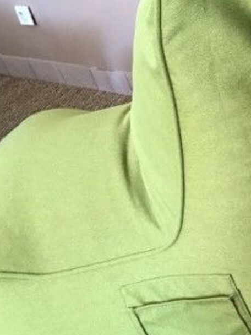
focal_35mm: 68
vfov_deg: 28.6
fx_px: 657
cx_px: 244
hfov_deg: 21.0
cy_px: 173
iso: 125
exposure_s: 1/33
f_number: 2.4
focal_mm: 3.3
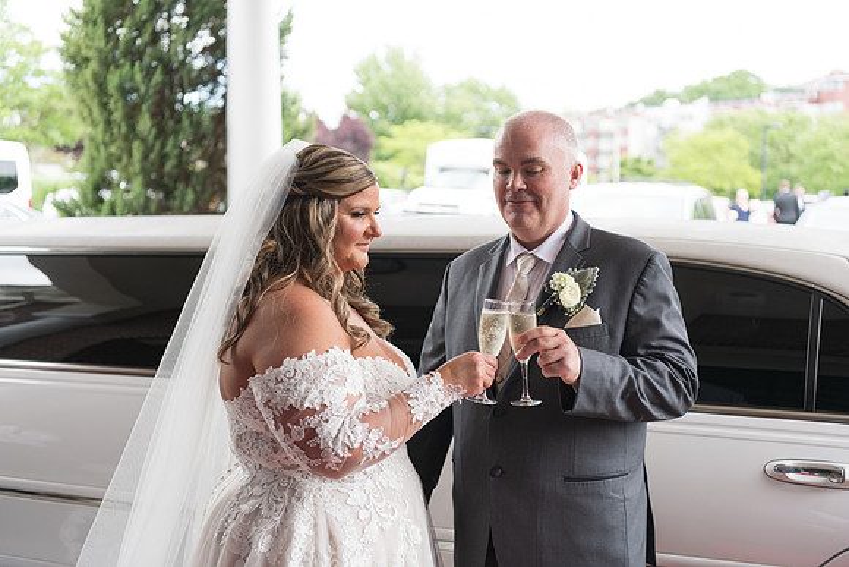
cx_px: 424
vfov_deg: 28.1
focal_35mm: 48
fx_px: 1132
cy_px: 284
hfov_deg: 41.1
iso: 64
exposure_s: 1/200
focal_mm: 48
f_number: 2.8
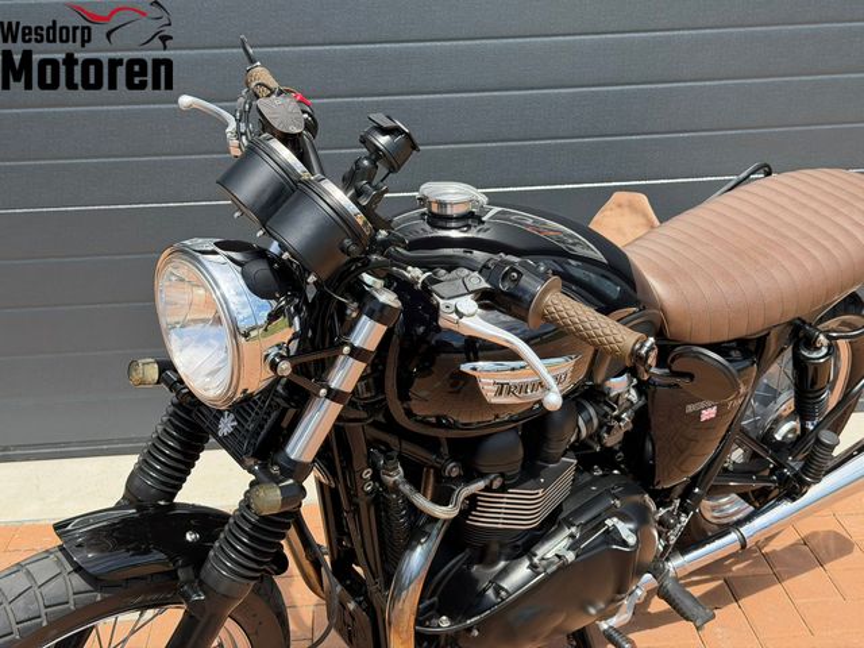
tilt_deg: -19.4
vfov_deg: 30.3
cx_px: 432
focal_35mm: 48
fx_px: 1198
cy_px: 324
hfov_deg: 39.7
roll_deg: +2.7
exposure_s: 1/2415
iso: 100
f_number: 1.78
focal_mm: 6.76
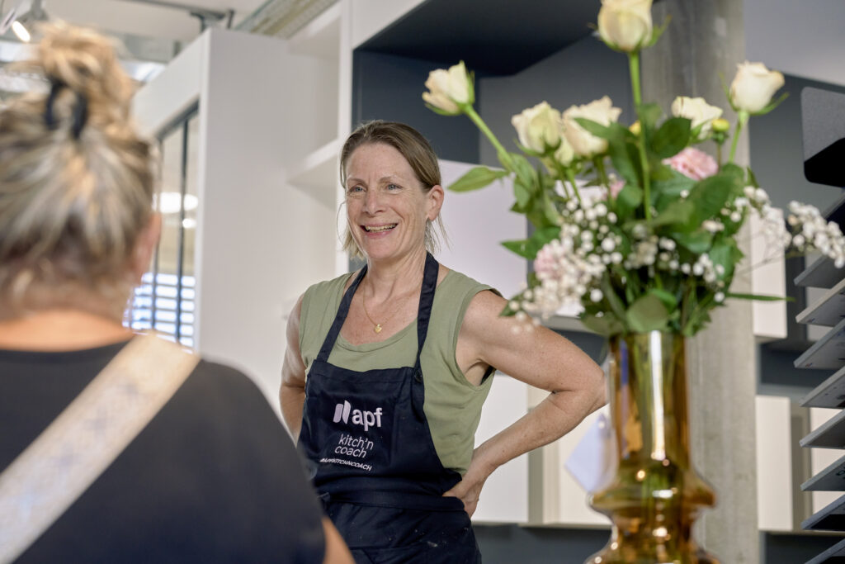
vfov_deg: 19.5
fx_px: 1643
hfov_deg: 28.8
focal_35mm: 70
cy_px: 282
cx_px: 422
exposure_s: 1/200
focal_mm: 70
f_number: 4
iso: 1000
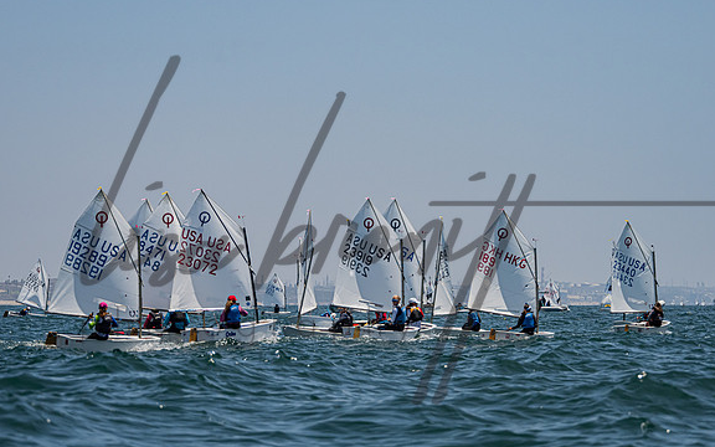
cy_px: 227
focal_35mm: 152
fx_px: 2962
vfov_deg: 8.6
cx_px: 365
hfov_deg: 13.8
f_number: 6.7
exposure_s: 1/4000
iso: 500
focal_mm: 115
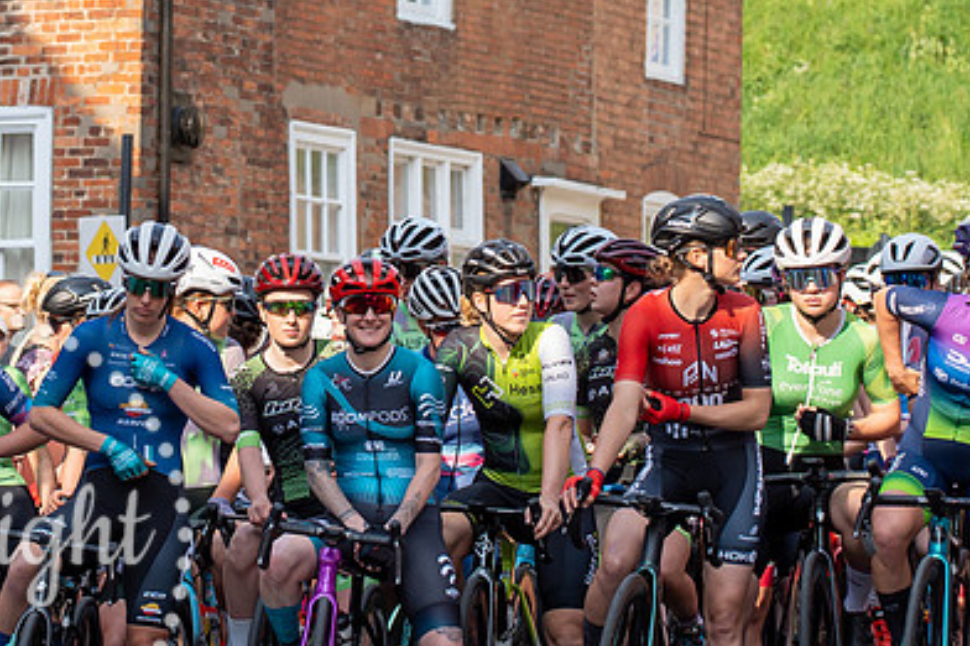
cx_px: 324
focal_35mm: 218
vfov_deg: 6.3
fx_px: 5871
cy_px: 80
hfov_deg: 9.4
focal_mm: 75
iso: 200
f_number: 4
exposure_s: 1/1000
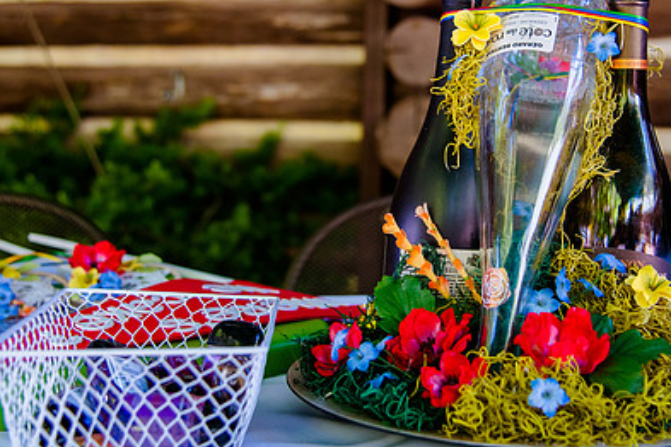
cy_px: 150
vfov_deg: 22.2
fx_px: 1137
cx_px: 421
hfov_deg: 32.7
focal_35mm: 61
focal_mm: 38
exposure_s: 1/250
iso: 1600
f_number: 4
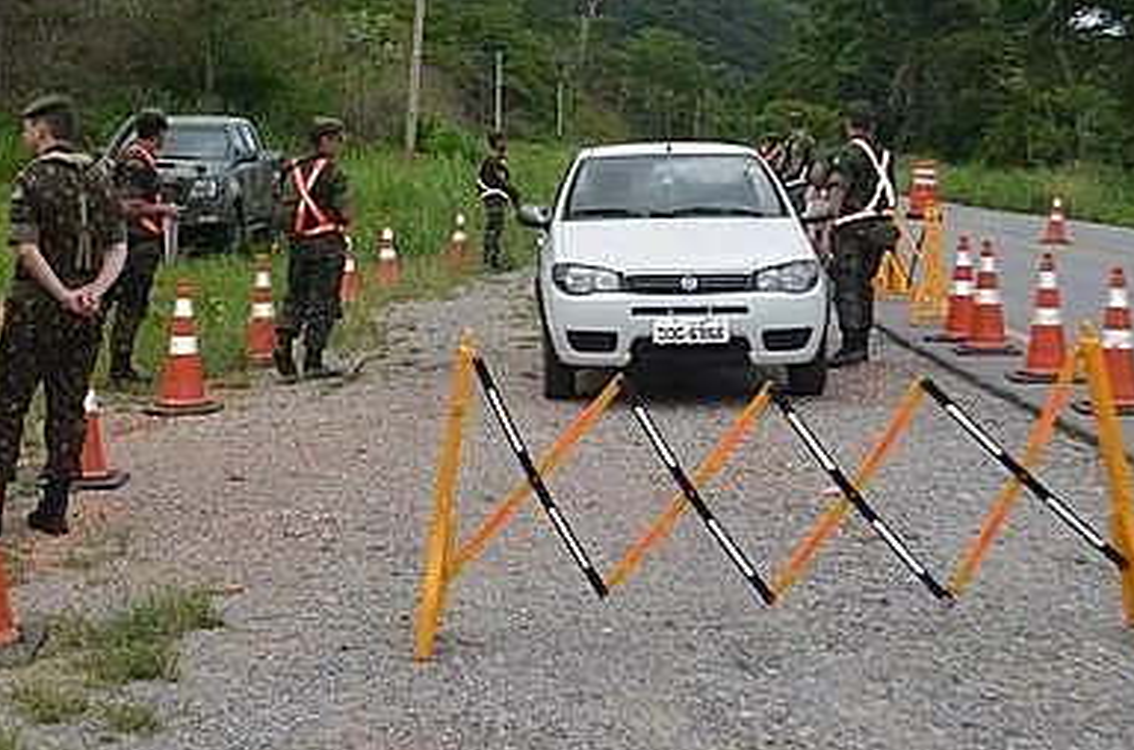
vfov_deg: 19.3
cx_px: 224
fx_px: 2200
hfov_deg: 28.3
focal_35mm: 70
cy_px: 219
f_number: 9
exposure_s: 1/200
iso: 100
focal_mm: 28
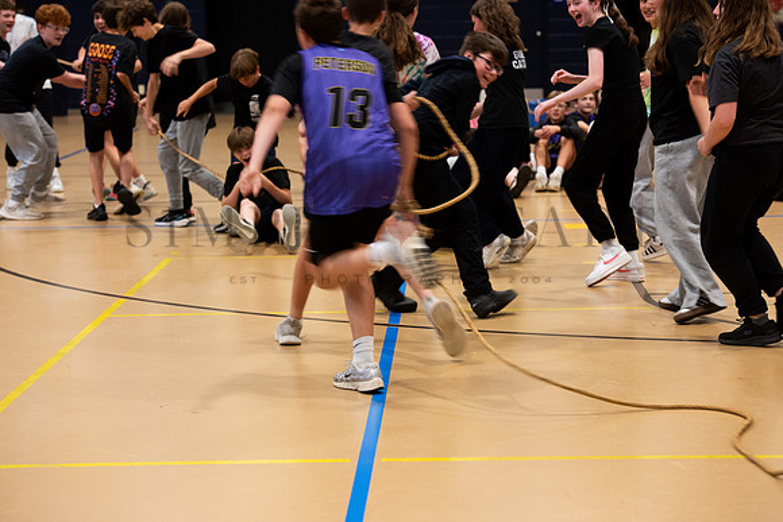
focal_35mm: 102
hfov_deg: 20.0
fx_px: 2219
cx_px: 392
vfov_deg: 13.4
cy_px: 261
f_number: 4.5
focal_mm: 102
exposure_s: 1/100
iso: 800
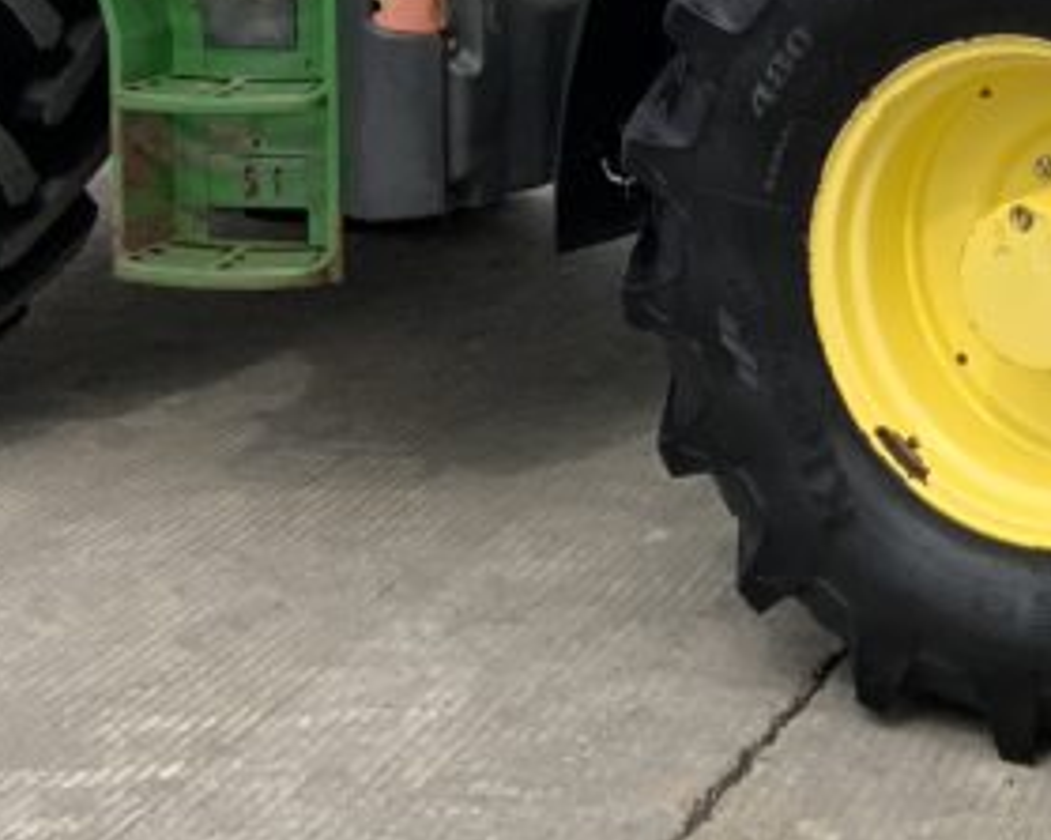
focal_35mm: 104
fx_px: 3234
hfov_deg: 18.1
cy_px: -388
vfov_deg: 14.0
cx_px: 998
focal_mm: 3
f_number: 1.8
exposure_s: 1/1848
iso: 16
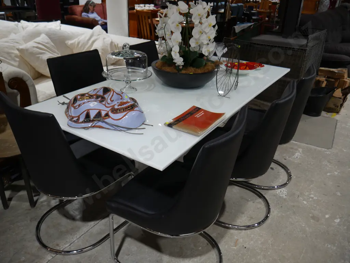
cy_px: 132
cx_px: 175
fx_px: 283
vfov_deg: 49.8
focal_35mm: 28
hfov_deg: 63.4
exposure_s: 1/80
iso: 200
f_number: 3.5
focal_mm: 14
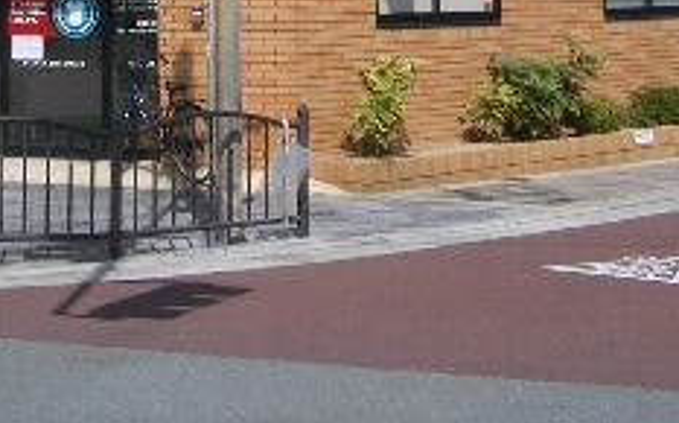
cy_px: -274
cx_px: 268
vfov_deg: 12.0
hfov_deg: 20.4
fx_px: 1885
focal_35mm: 102
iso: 50
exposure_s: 1/800
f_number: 4.3
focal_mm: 5.8
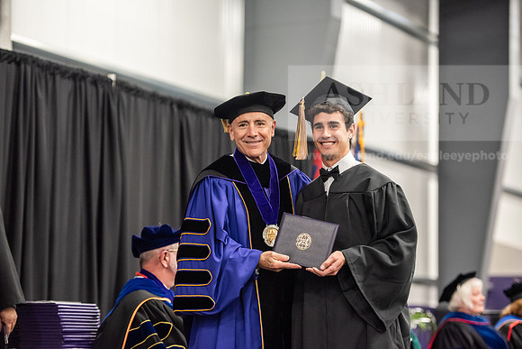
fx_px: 1595
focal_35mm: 110
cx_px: 261
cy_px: 174
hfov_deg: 18.6
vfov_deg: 12.5
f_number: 3.2
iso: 3200
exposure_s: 1/200
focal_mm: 110
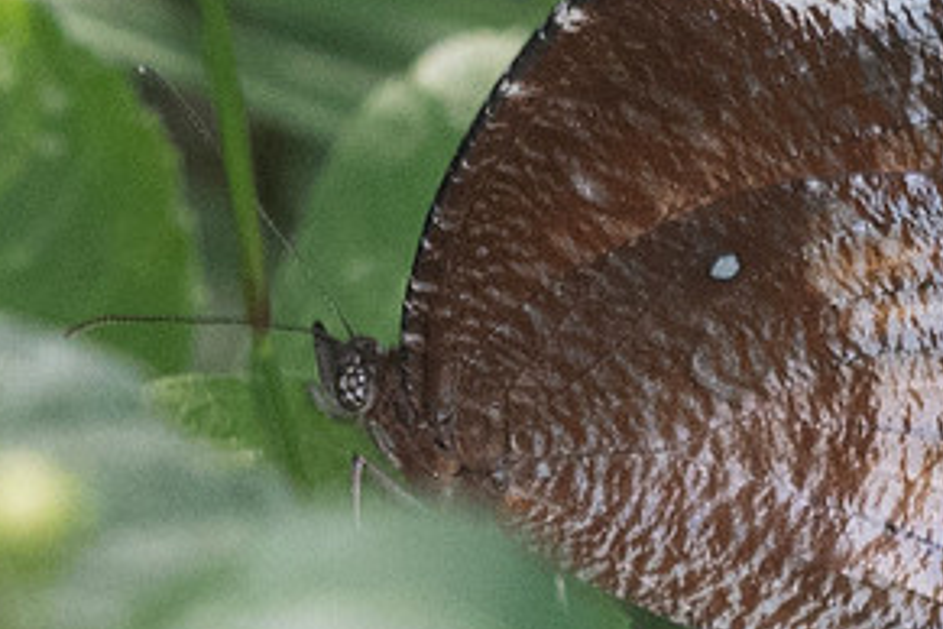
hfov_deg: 1.2
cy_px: 449
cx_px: 710
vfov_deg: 0.8
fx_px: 45496
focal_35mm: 1737
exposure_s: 1/200
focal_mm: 150
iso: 800
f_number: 5.6
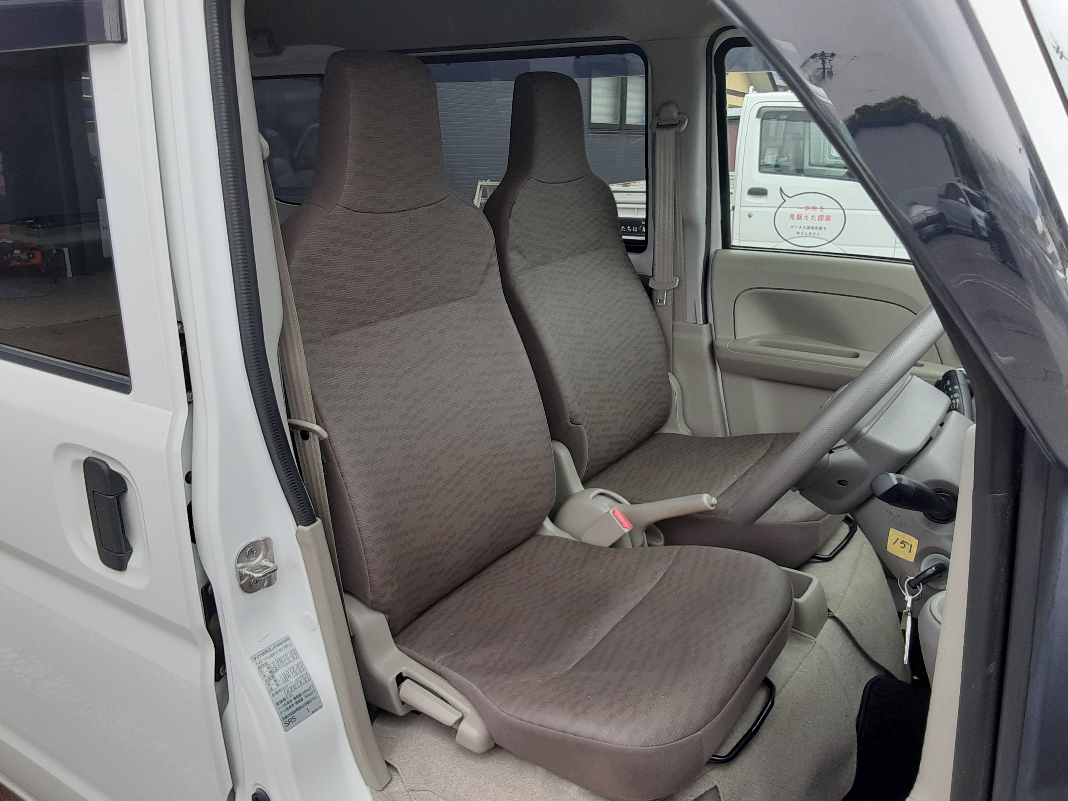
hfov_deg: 65.3
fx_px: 833
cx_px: 534
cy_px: 400
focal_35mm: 27
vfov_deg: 51.4
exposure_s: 1/467
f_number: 1.9
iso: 40
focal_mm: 2.91
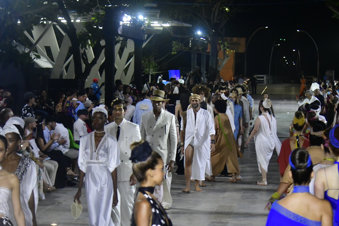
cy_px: 131
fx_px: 1026
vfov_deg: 12.6
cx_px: 217
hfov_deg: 18.7
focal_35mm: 109
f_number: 4.5
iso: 3200
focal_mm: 55
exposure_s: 1/320
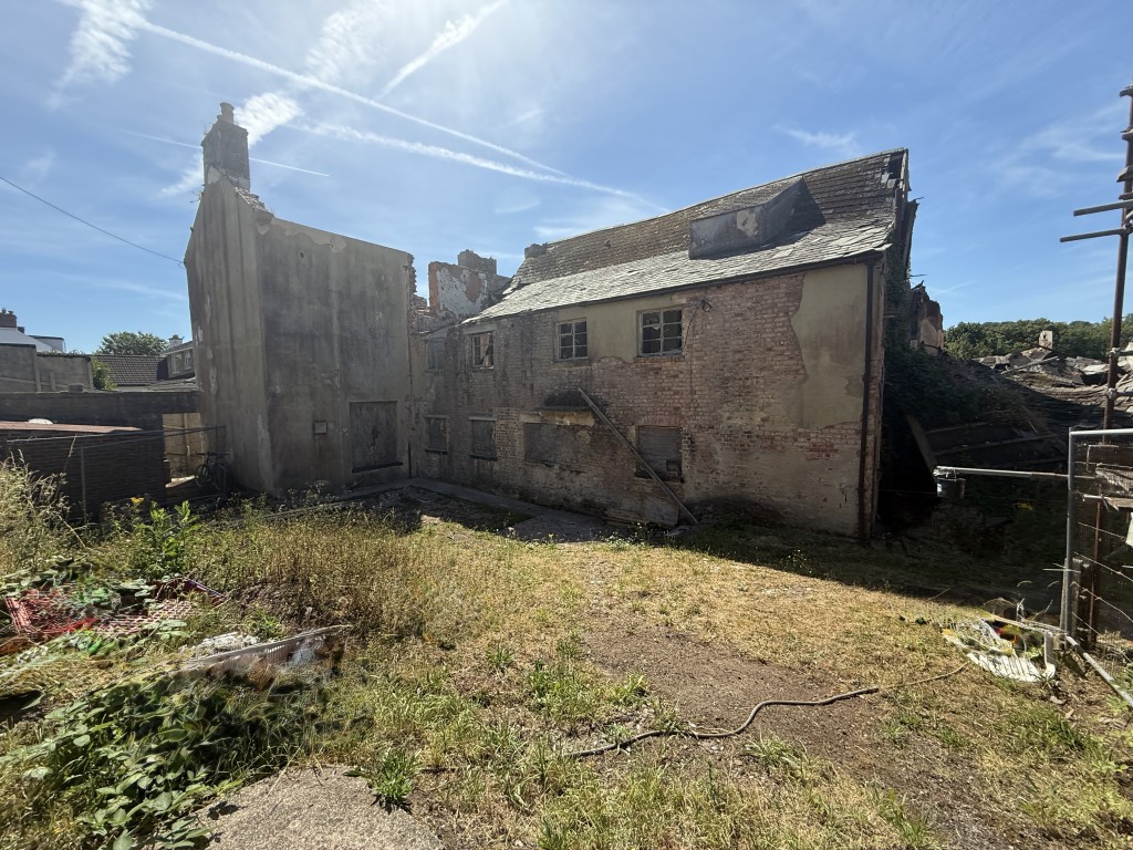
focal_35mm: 14
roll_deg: +0.3
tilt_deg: -2.6
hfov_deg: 102.1
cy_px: 425
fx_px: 458
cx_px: 566
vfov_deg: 85.7
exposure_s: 1/1285
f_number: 2.2
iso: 64
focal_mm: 2.22
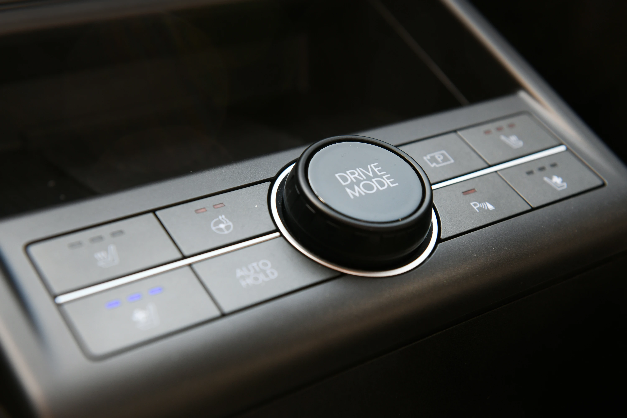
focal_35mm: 48
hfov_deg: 41.1
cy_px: 209
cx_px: 314
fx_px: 836
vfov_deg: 28.1
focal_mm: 48
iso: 500
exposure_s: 1/60
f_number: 5.6
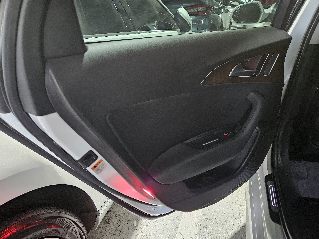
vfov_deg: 58.9
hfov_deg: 73.9
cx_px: 160
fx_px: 212
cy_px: 120
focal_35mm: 23
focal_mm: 5.4
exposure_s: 1/24
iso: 800
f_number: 1.8
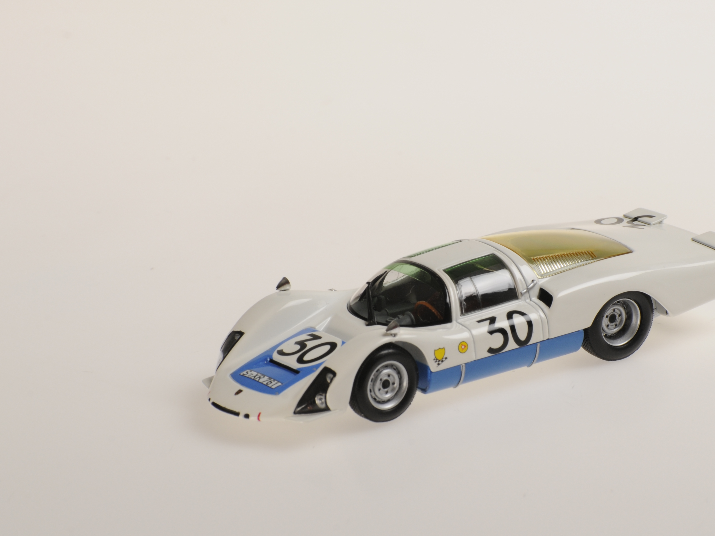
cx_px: 453
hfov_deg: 5.9
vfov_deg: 4.5
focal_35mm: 334
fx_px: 6899
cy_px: 298
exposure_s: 1/160
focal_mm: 170
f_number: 18
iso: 200
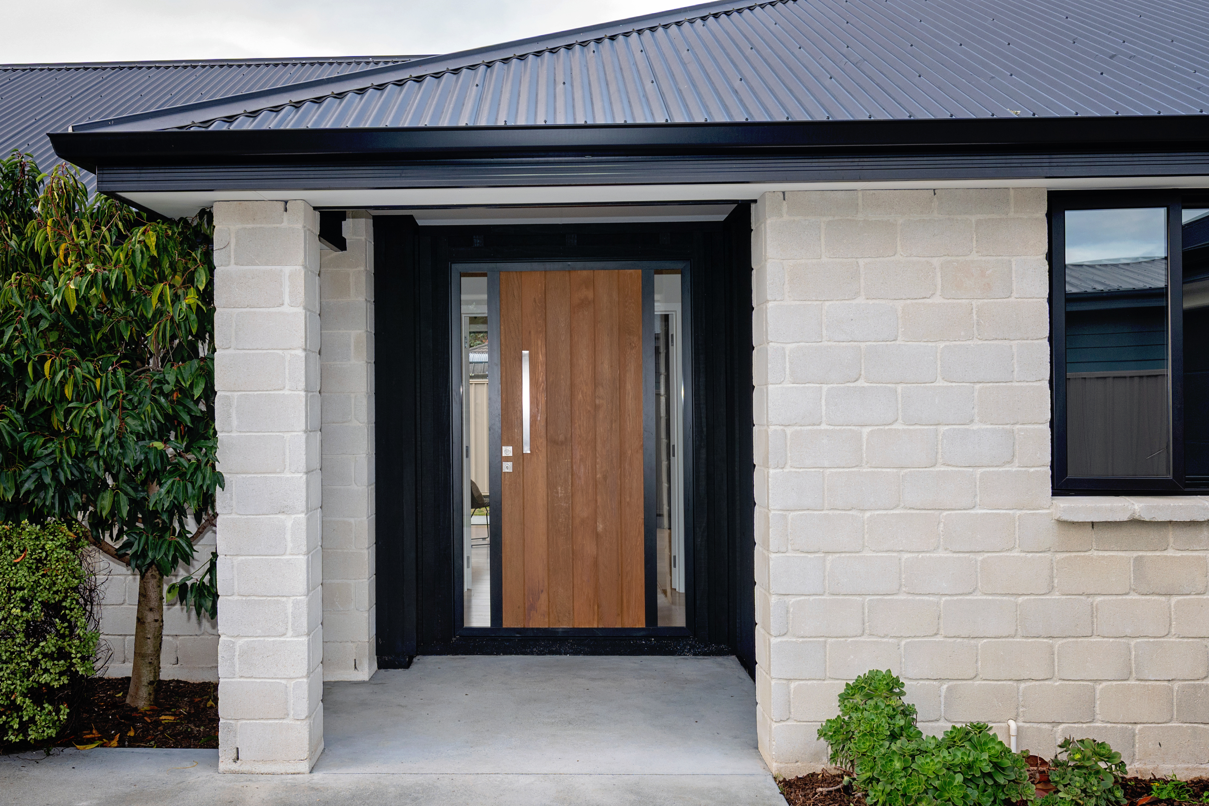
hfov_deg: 54.4
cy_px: 403
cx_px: 604
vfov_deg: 37.9
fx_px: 1175
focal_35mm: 35
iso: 250
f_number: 8
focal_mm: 23.5
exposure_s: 1/100
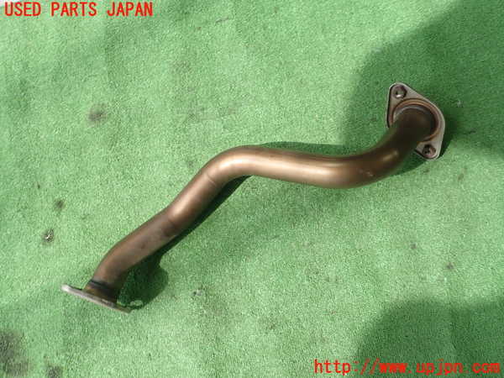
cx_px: 252
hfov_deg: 69.4
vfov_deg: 54.9
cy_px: 189
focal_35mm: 25
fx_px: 364
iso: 100
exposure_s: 1/125
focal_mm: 4.5
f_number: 2.8
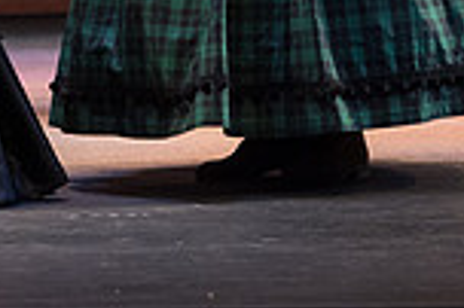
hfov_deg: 4.1
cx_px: 55
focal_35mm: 497
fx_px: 6399
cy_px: -270
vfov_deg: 2.7
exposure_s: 1/400
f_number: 3.5
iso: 3200
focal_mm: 130
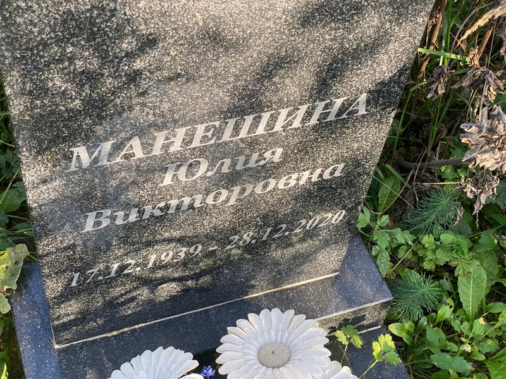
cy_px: 190
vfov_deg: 28.0
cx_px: 253
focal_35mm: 52
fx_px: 760
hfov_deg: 36.8
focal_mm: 6
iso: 20
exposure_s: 1/165
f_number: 2
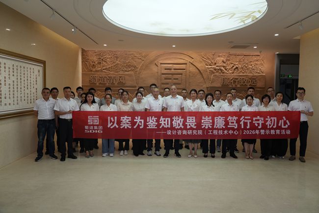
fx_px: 221
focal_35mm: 25
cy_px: 106
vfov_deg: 51.3
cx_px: 160
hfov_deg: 71.5
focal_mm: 25
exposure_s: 1/160
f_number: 4
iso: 320
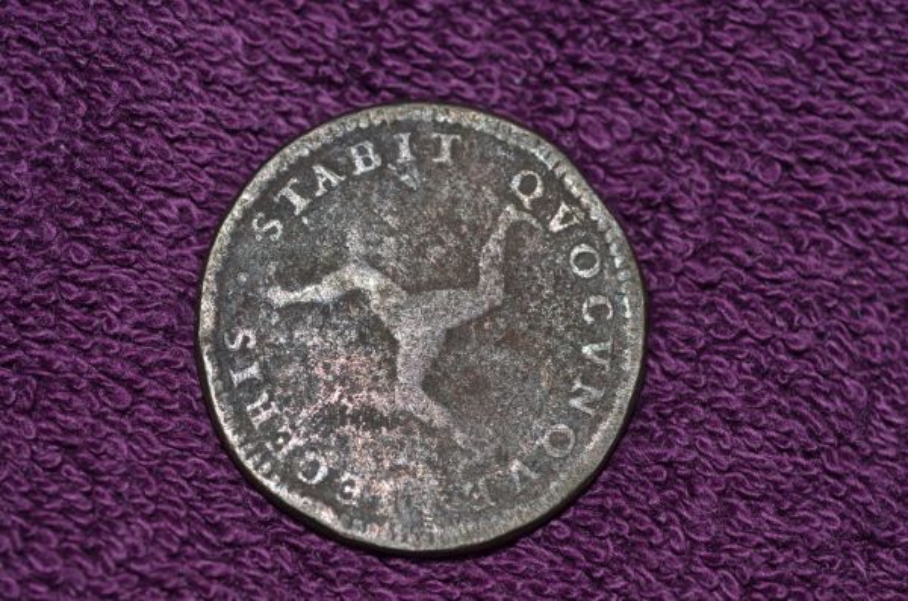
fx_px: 2265
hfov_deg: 22.7
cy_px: 300
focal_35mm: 90
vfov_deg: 15.1
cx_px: 454
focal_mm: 60
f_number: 5.6
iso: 200
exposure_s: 1/125
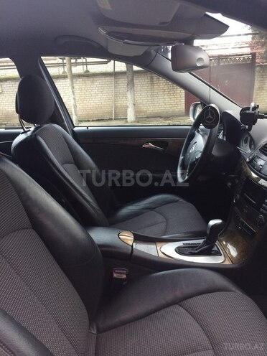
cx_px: 134
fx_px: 298
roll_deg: +3.2
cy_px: 178
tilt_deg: -18.4
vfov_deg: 61.7
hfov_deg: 48.2
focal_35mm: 29
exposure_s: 1/33
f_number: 2.2
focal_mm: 4.15
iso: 40
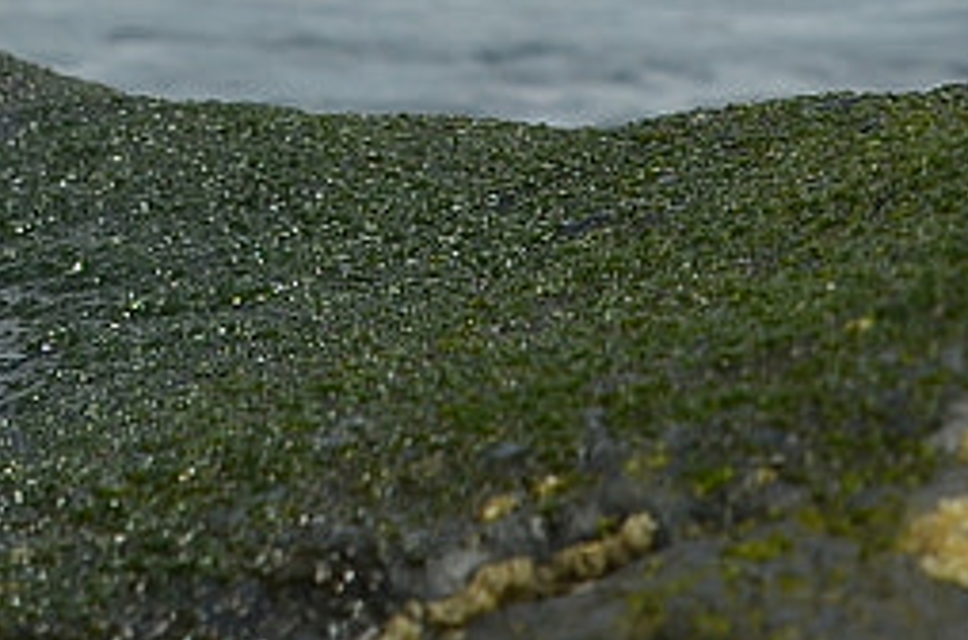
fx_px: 4560
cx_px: -1044
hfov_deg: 10.9
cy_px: -280
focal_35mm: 170
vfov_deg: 7.9
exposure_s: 1/640
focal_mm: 18
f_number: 6.3
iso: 100
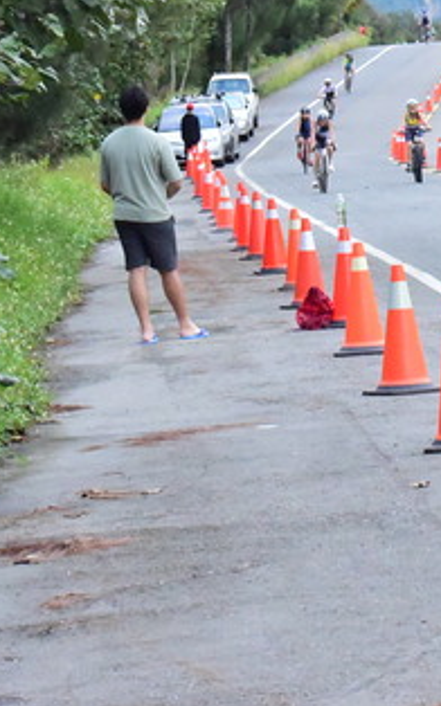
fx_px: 4639
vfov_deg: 8.7
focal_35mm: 241
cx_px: 734
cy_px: 145
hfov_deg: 5.4
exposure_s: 1/1600
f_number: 10
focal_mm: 95
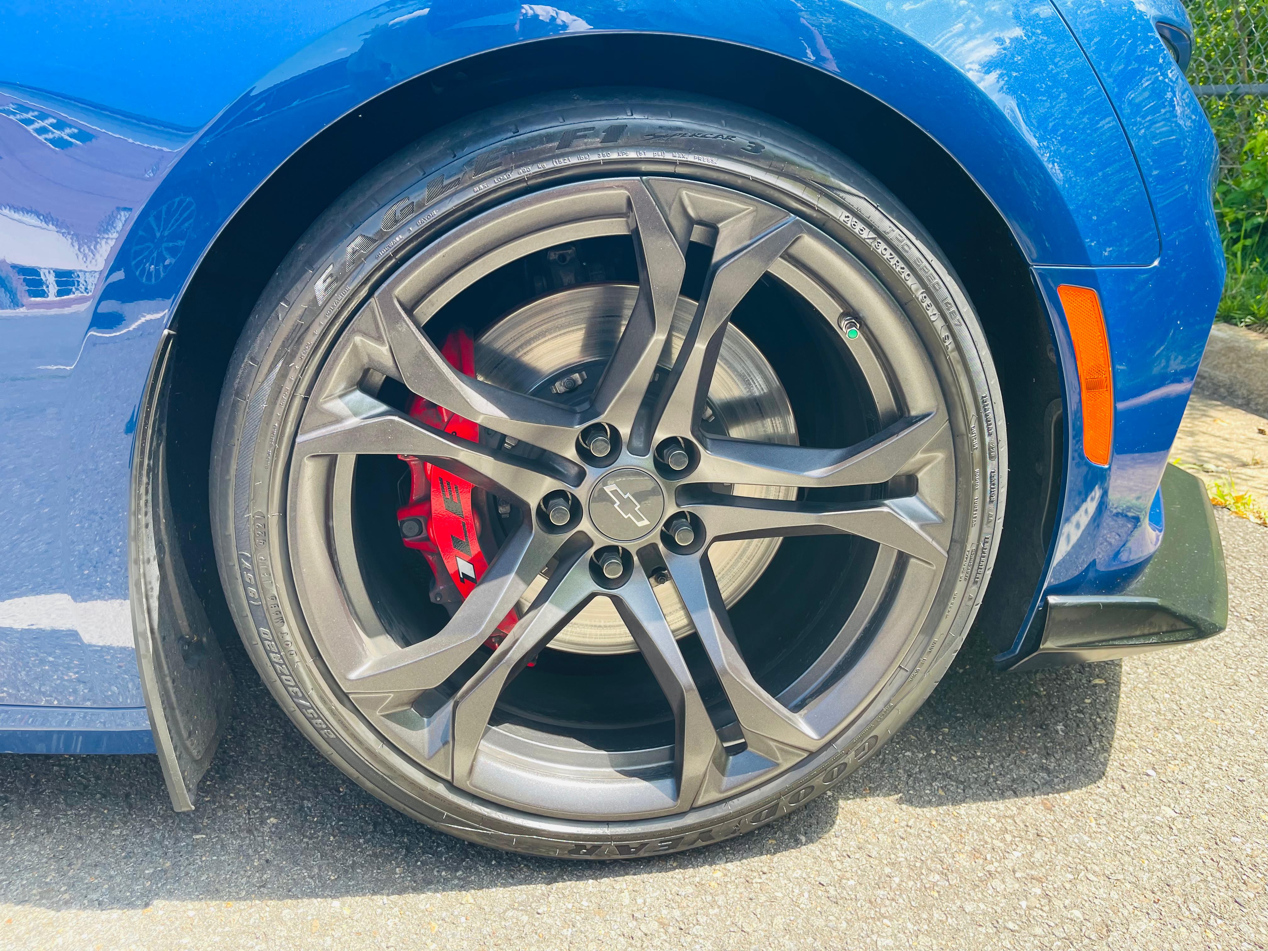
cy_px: 476
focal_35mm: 25
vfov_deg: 54.9
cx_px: 634
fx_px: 916
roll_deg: +2.8
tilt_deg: -22.0
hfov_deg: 69.4
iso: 32
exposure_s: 1/303
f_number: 1.6
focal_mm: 5.1
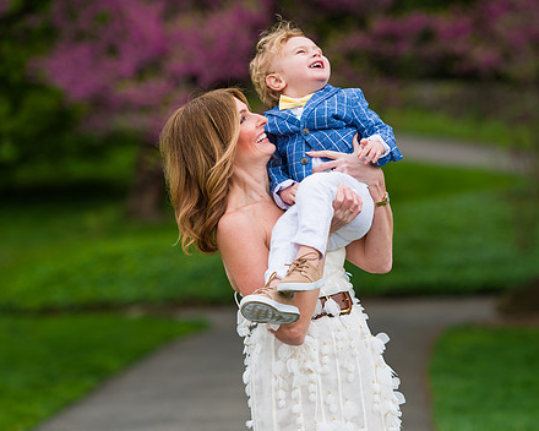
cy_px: 217
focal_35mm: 167
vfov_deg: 9.3
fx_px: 2664
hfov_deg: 11.5
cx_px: 320
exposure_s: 1/1000
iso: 200
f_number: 3.5
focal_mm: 135
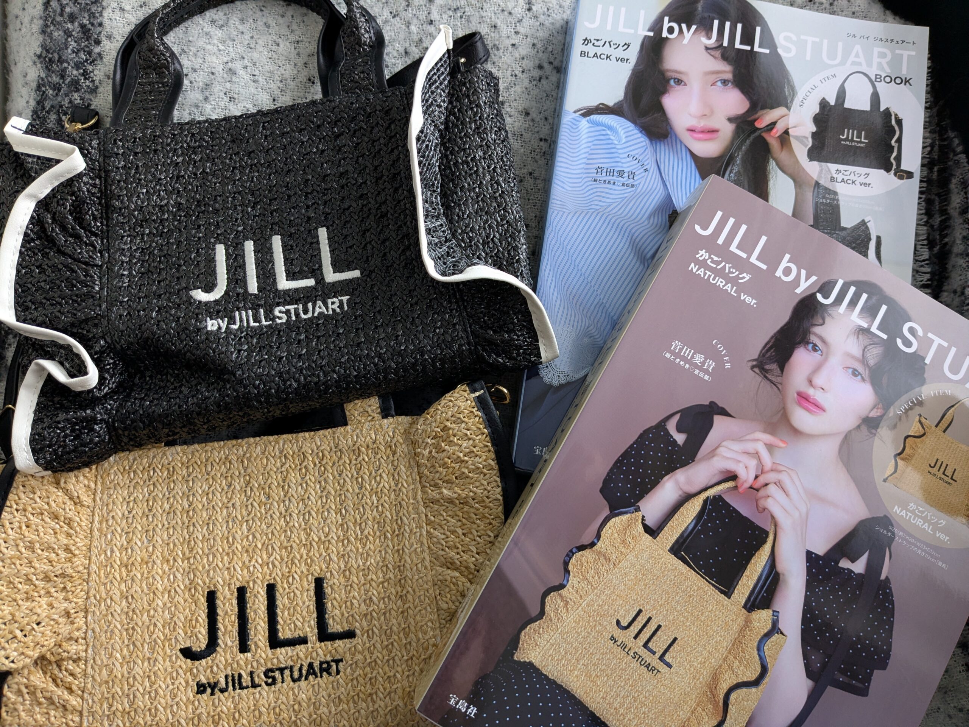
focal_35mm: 27
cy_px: 364
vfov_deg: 51.4
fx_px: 756
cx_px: 484
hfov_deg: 65.3
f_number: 1.73
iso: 128
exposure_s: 1/99.9
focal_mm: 4.38
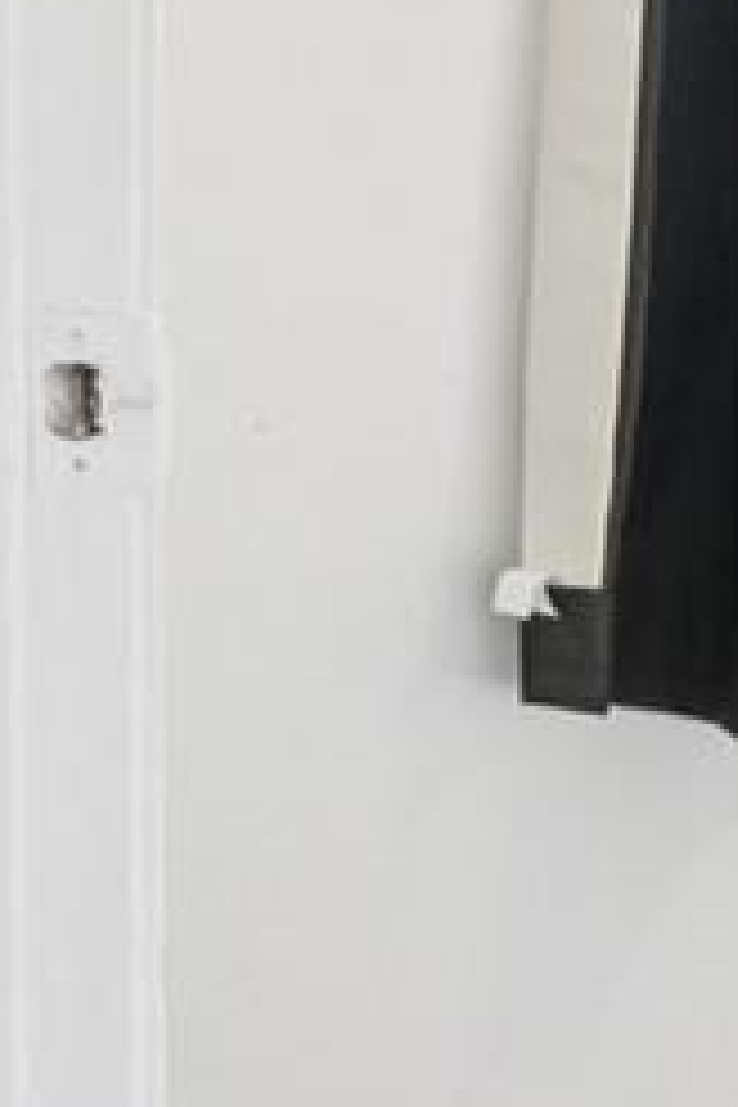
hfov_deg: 8.6
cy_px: -112
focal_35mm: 107
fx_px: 3298
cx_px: -1935
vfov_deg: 18.3
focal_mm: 11
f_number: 8
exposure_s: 1/30
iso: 320
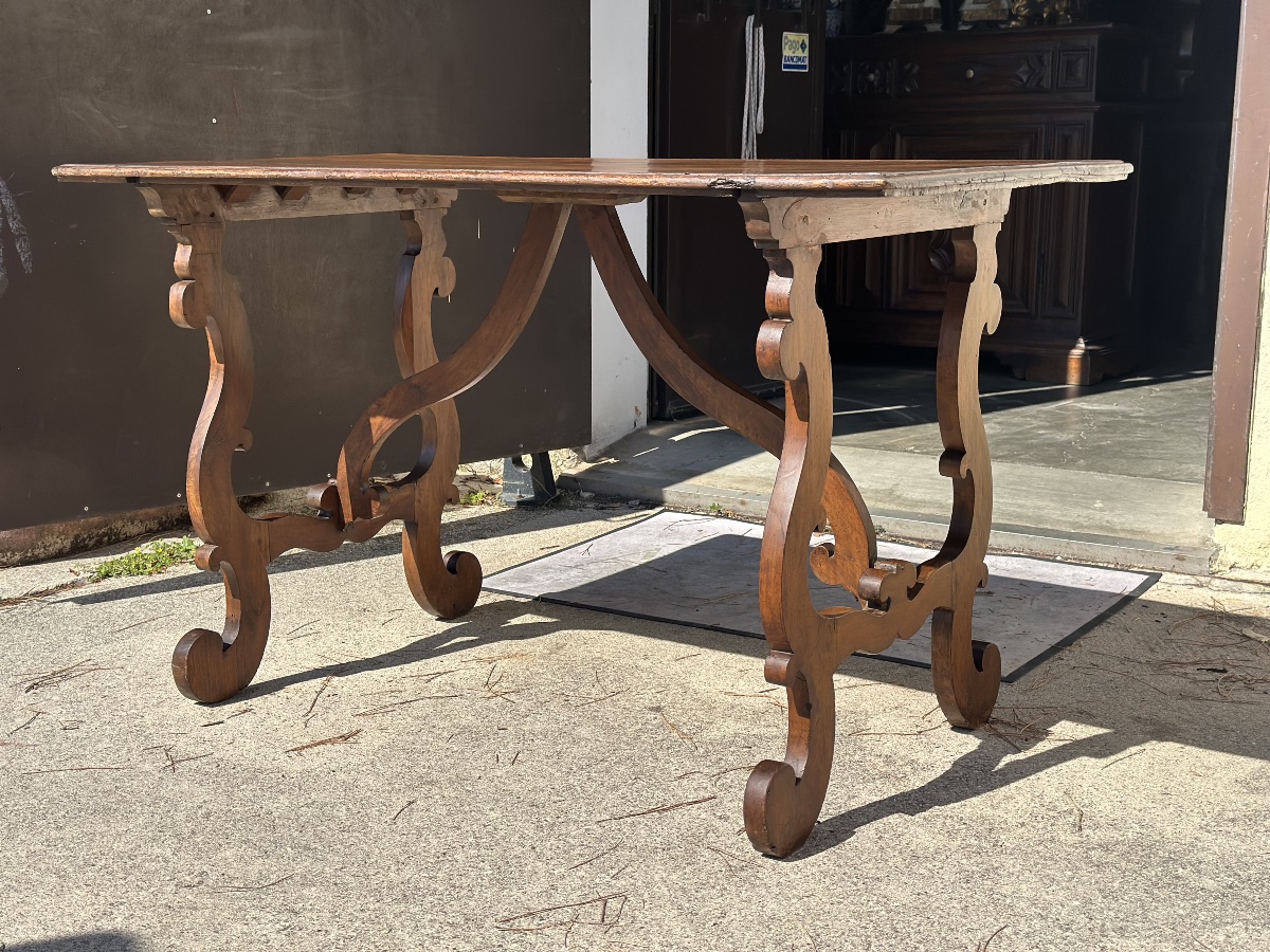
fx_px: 1761
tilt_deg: -9.6
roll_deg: -0.1
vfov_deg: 30.3
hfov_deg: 39.7
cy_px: 476
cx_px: 635
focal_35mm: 48
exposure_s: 1/5556
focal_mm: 6.86
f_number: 1.78
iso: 100
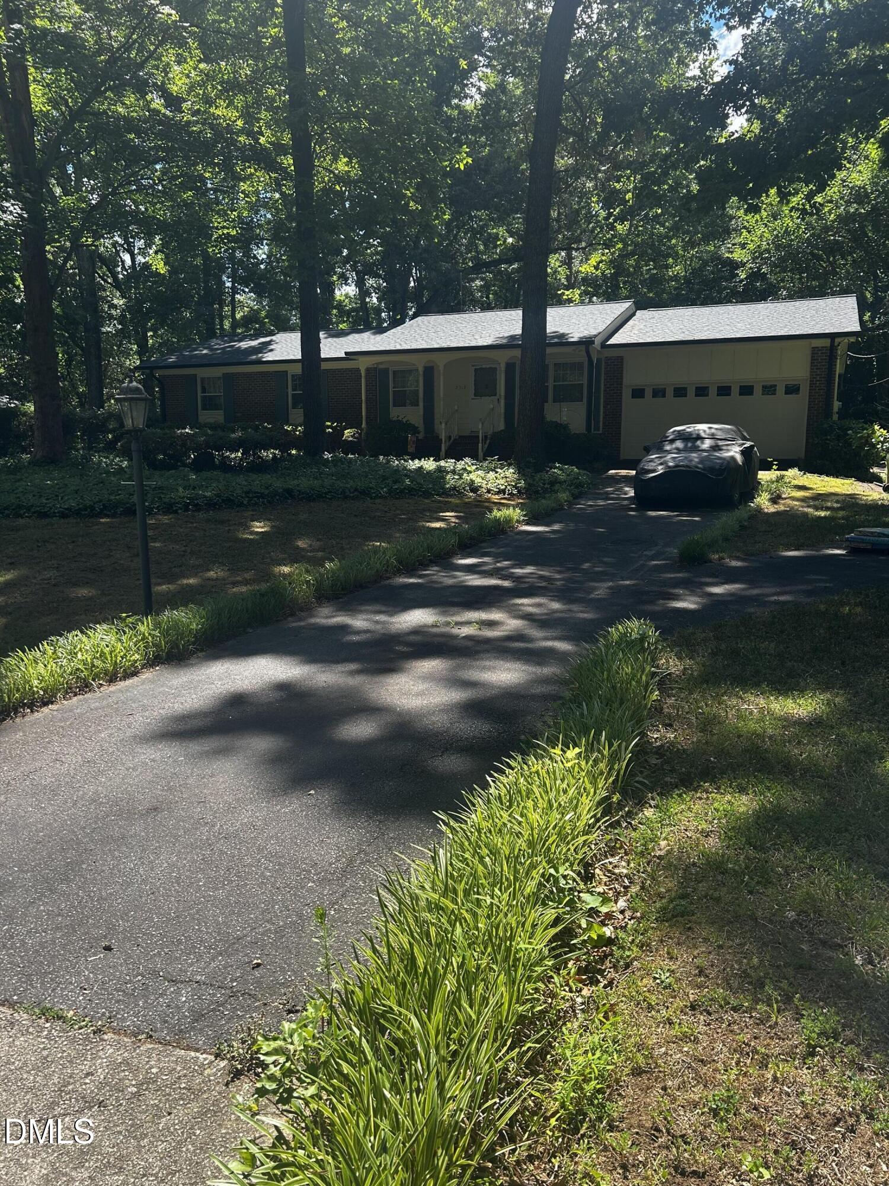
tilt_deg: -7.9
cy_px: 593
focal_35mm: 26
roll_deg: -0.3
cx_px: 444
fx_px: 890
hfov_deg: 53.1
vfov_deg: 67.3
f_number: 1.5
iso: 50
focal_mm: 5.7
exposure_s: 1/1159
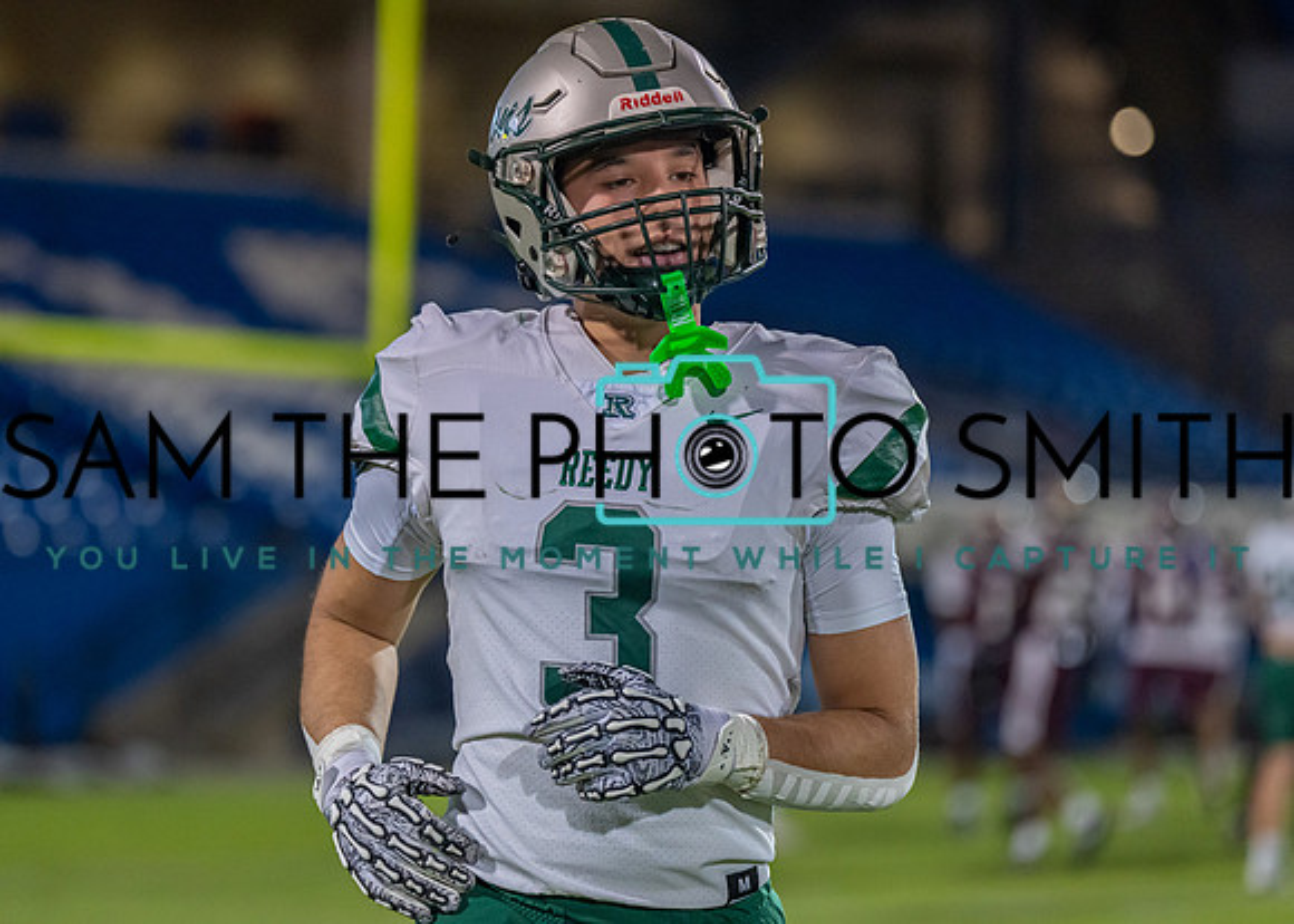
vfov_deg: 8.3
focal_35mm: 174
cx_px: 572
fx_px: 6389
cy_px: 396
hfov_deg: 11.6
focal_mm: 140
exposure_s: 1/2000
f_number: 2.8
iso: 2500
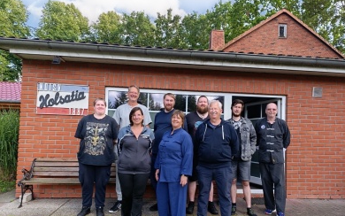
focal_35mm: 25
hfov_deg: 72.5
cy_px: 127
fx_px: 235
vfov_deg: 49.1
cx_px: 173
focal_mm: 6.14
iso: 64
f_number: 1.6
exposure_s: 1/100
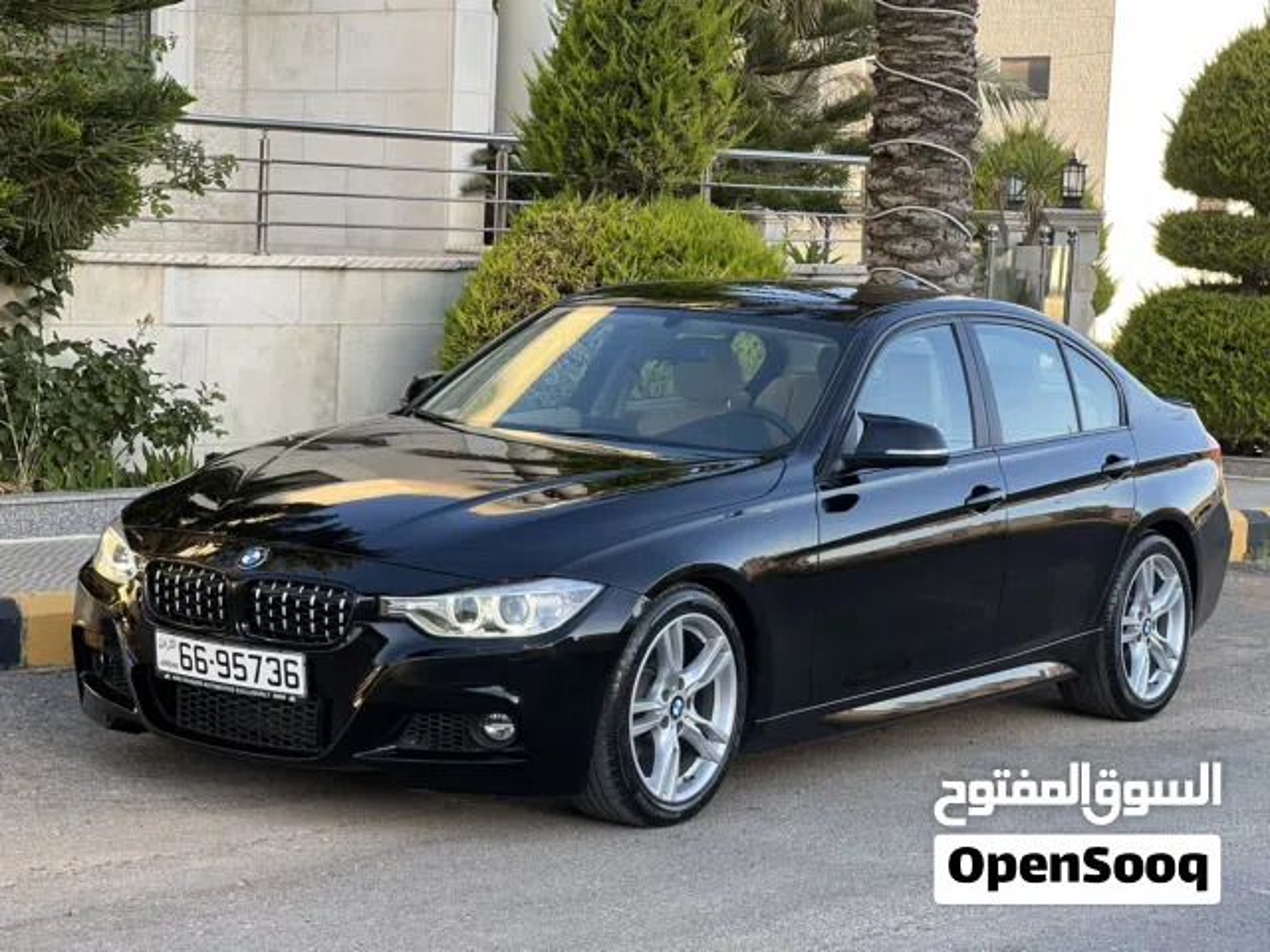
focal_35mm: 77
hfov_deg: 25.3
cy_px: 476
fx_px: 2825
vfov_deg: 19.1
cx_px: 635
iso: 50
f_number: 2.8
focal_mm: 9
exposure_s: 1/121
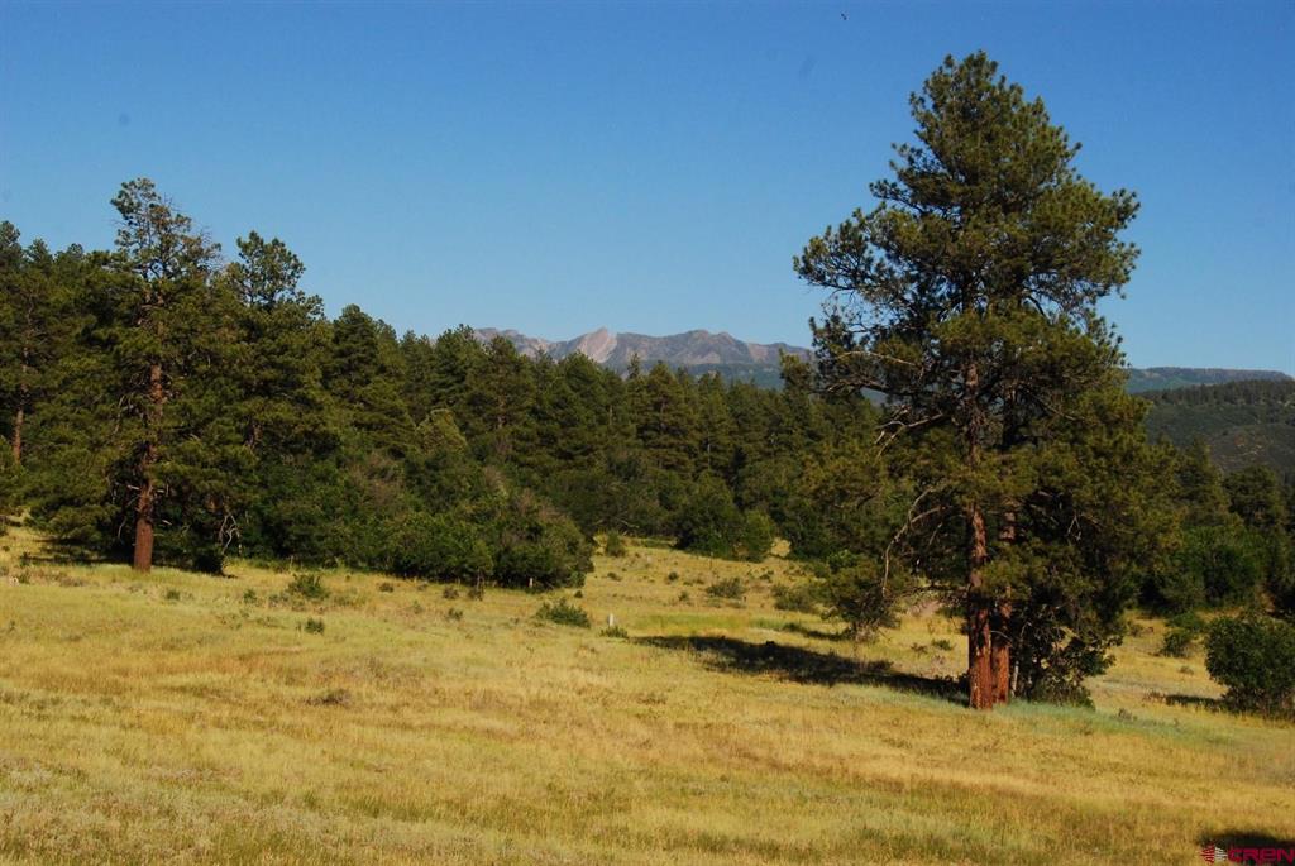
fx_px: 2593
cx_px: 648
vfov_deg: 19.0
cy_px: 433
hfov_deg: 28.0
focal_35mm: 72
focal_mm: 48
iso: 400
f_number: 13
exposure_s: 1/640
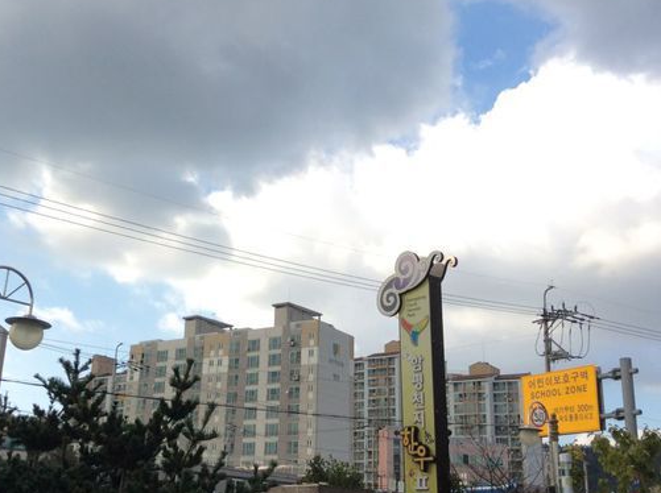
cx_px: 257
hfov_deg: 41.1
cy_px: 262
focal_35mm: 46
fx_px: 877
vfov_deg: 31.4
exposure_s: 1/841
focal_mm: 3.3
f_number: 2.4
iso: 32
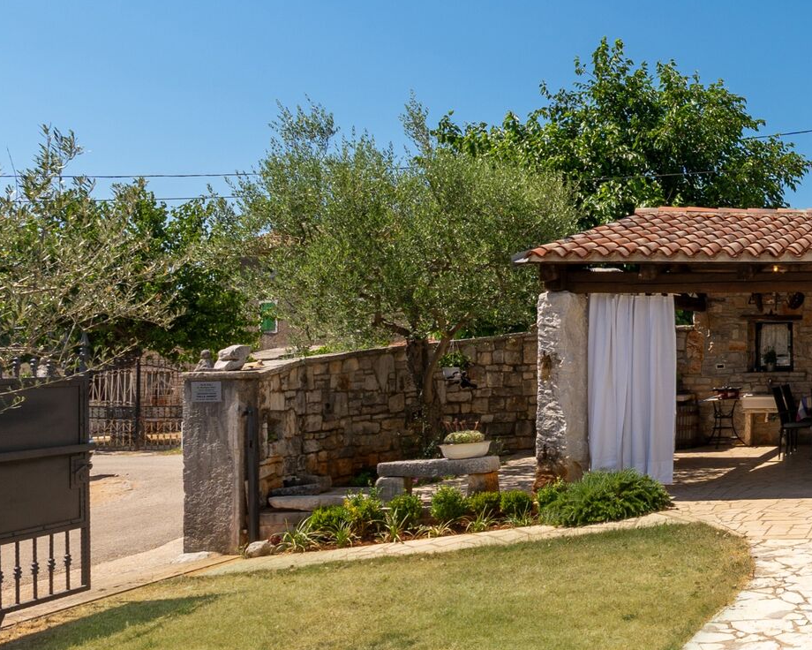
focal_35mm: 40
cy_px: 337
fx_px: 961
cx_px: 1033
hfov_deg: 34.1
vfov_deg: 37.3
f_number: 8
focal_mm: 14
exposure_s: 1/400
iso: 100
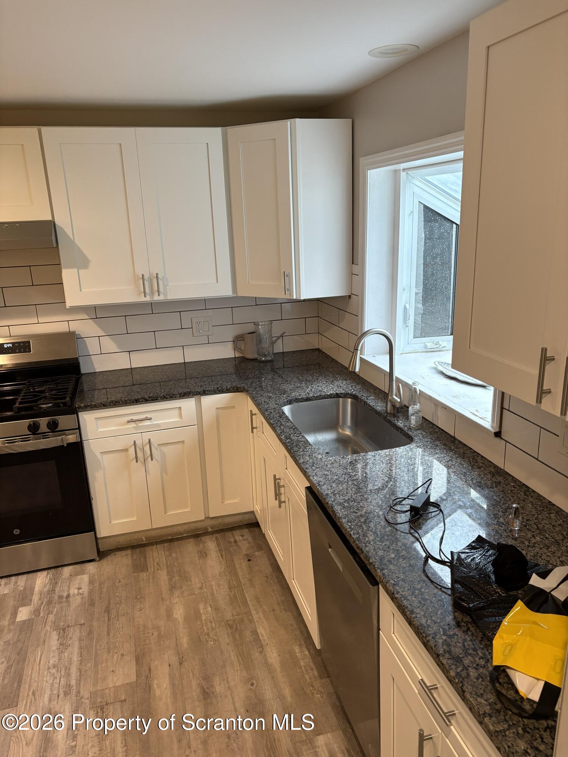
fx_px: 569
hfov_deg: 53.1
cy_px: 378
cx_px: 284
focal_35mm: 26
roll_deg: +2.2
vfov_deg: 67.3
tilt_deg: -15.3
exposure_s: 1/60
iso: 125
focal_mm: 5.96
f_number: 1.6
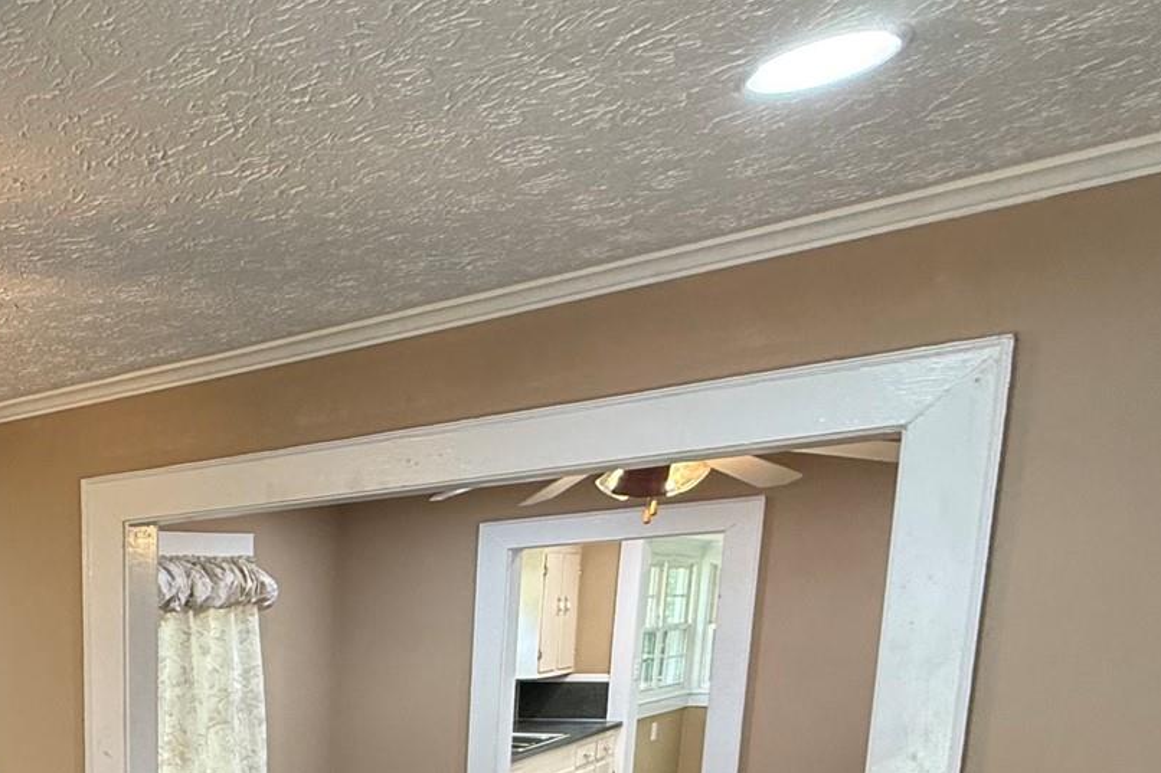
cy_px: 871
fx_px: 1193
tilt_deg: -11.7
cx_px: -154
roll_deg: +2.5
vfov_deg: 31.5
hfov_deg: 40.4
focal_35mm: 37
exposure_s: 1/60
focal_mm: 2.22
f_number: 2.2
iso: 160
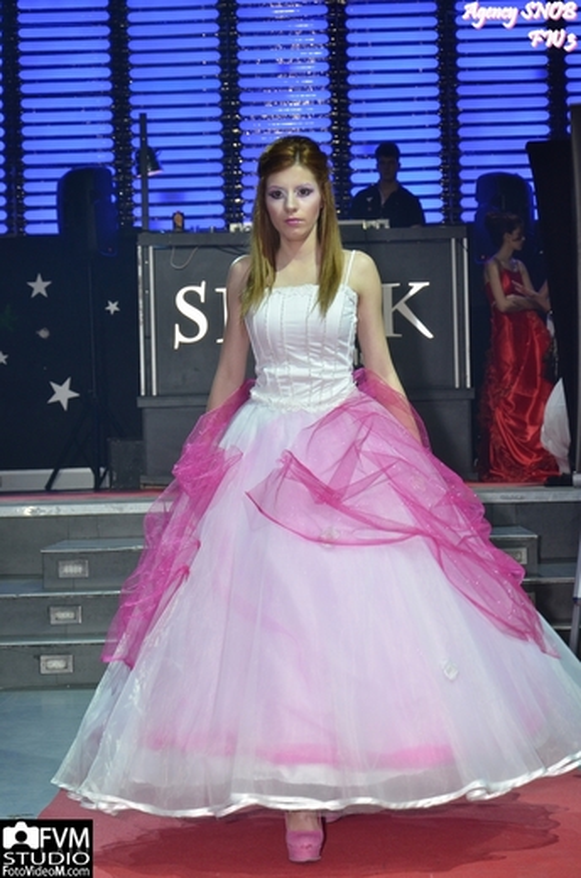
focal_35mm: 78
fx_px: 1898
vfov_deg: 26.1
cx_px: 290
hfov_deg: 17.4
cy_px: 439
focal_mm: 52
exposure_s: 1/60
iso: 800
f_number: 7.1
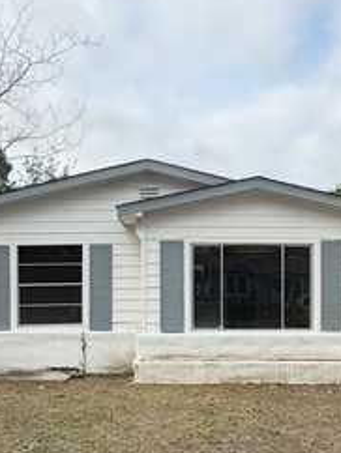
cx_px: 199
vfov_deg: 49.2
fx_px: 485
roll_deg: +0.1
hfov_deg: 38.6
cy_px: 303
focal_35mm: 37
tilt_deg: -0.3
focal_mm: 2.22
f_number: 2.2
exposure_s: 1/644
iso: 40
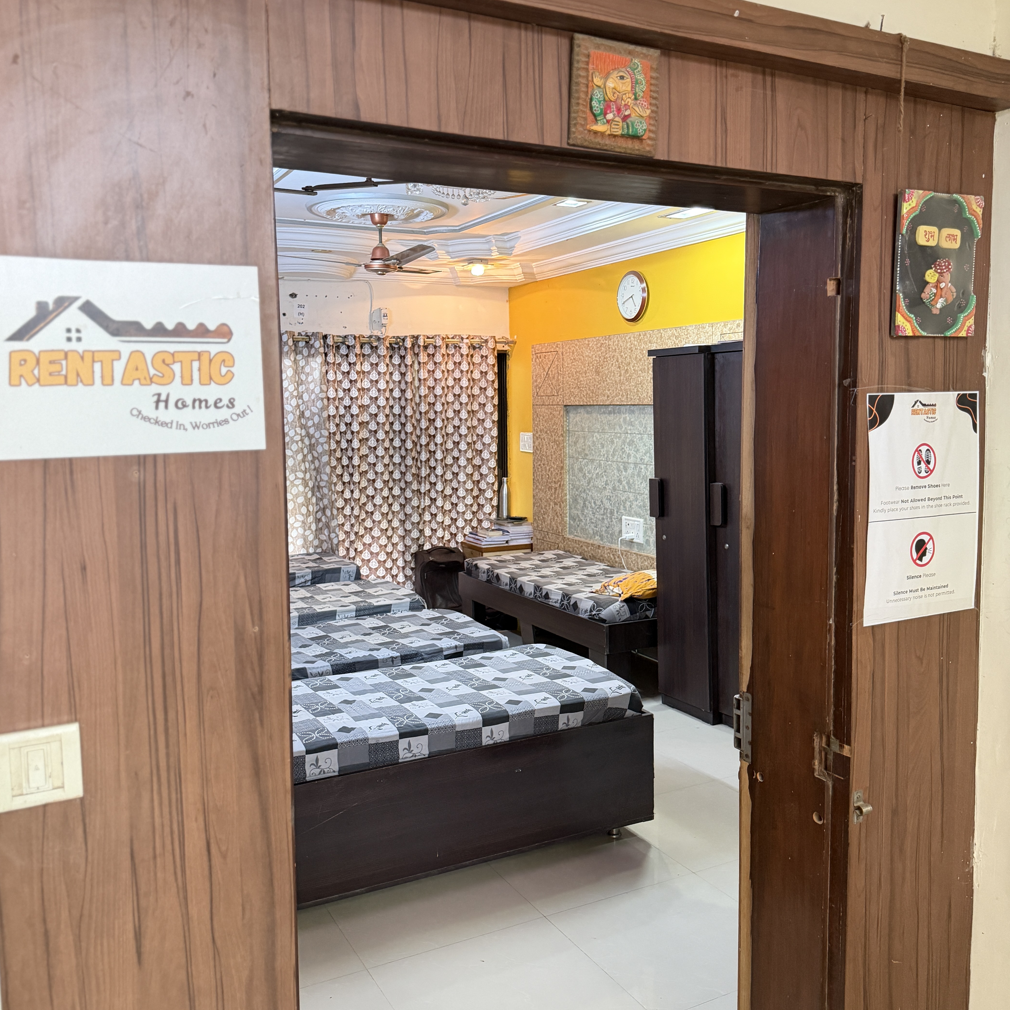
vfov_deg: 55.6
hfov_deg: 55.6
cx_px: 493
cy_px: 481
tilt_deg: -3.7
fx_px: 957
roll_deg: +0.4
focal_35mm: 29
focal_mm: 6.76
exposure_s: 1/50
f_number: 1.78
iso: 500
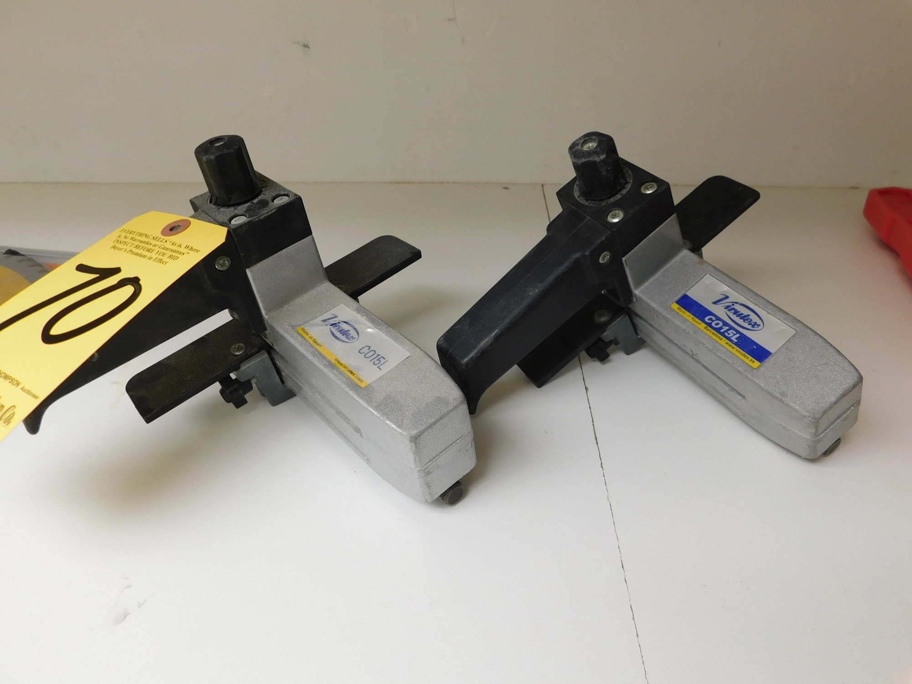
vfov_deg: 56.8
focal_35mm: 24
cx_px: 456
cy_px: 342
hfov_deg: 71.6
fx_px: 632
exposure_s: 1/30
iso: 140
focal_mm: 4.1
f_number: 3
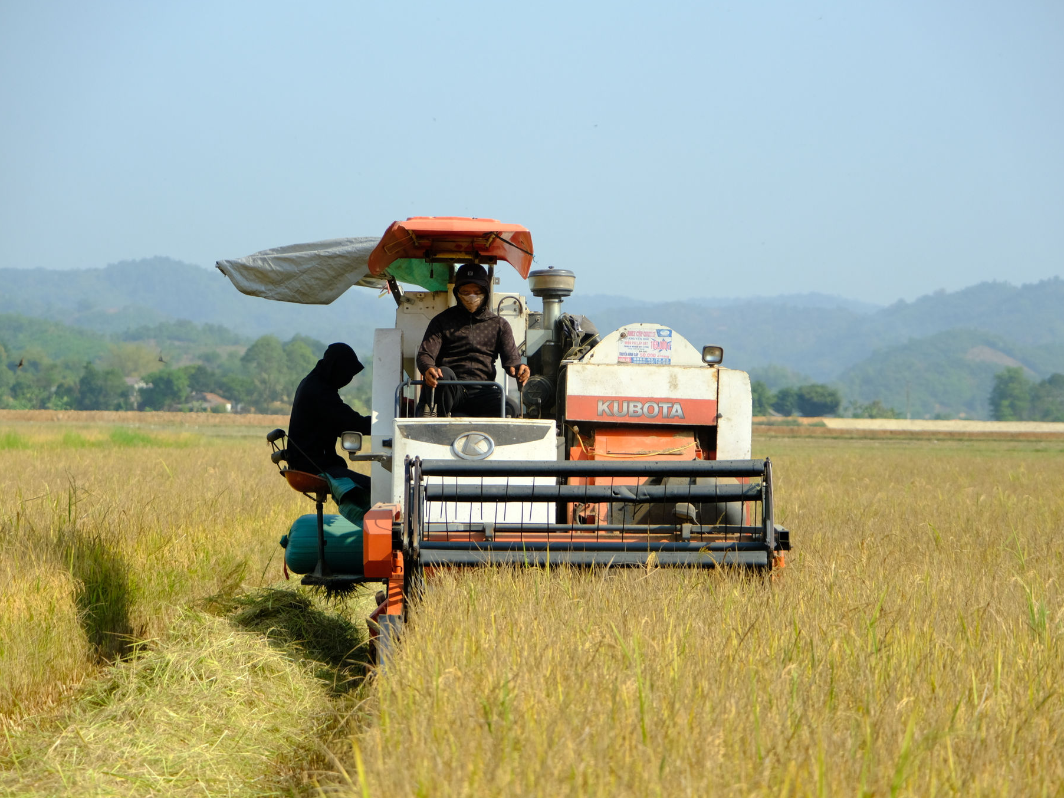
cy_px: 400
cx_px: 526
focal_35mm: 131
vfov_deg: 11.3
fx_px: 4027
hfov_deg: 15.1
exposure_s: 1/4000
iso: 640
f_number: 4
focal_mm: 80
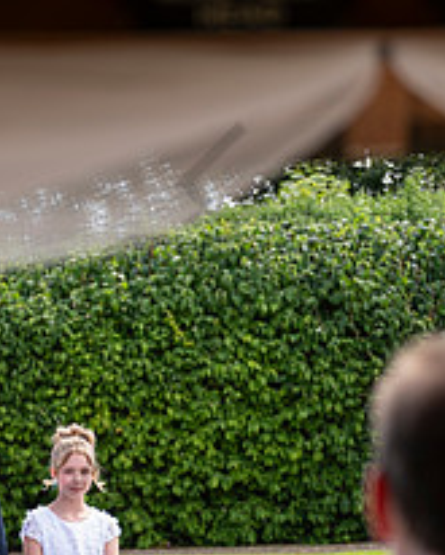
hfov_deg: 7.1
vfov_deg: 8.8
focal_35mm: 219
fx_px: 3603
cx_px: 57
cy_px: 517
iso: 200
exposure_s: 1/640
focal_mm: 71.5
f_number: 3.2
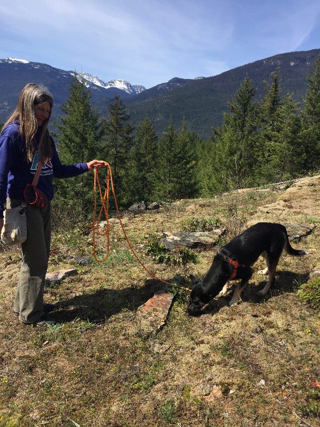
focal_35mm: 29
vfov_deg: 61.7
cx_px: 160
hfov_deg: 48.2
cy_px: 214
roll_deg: -1.7
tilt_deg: -13.2
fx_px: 357
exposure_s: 1/1799
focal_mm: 4.15
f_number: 2.2
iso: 32
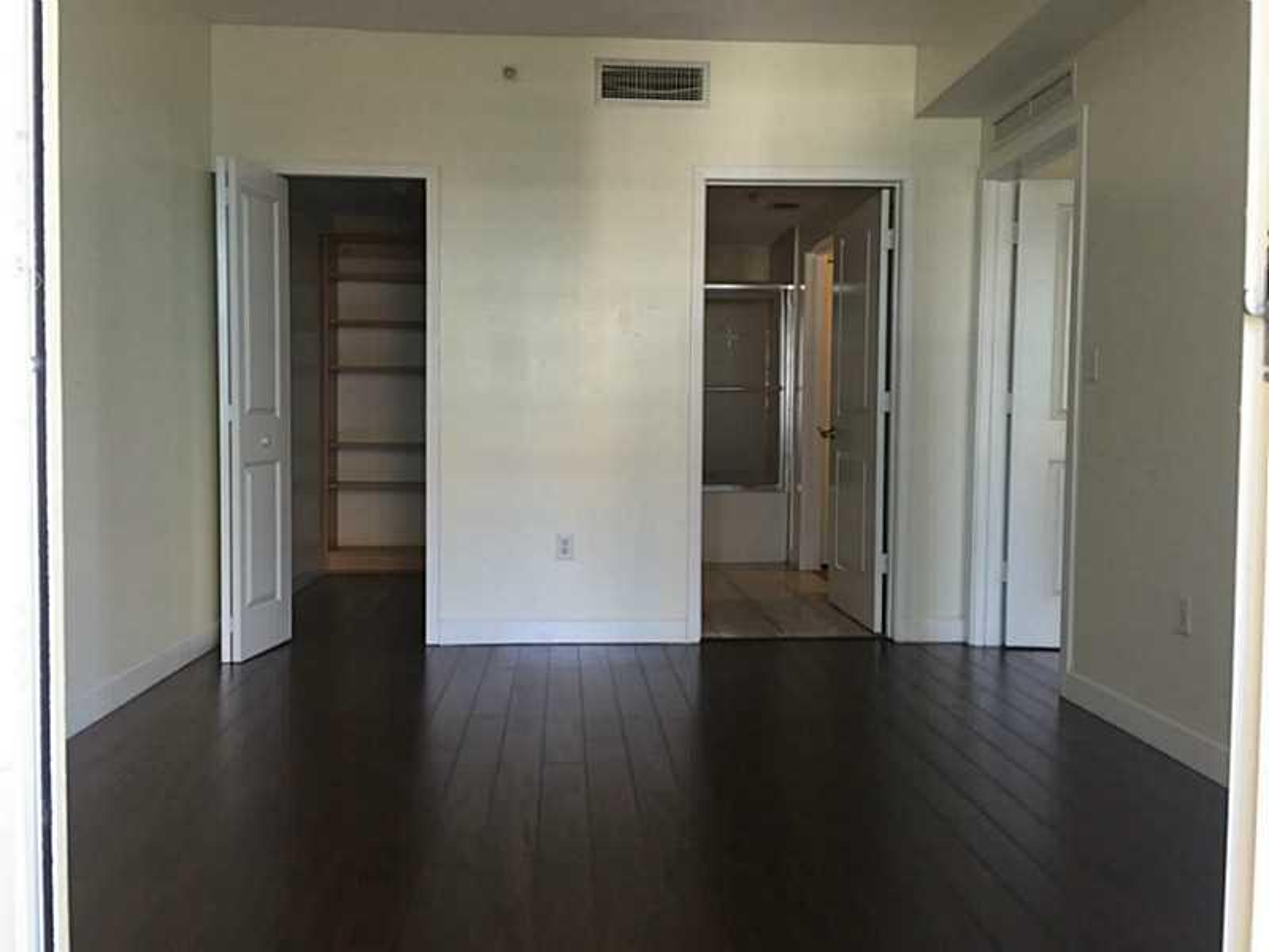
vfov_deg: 48.2
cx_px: 634
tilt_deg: -2.9
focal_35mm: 29
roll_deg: -1.1
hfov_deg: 61.7
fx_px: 1063
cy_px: 476
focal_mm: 4.15
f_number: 2.2
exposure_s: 1/15
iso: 32
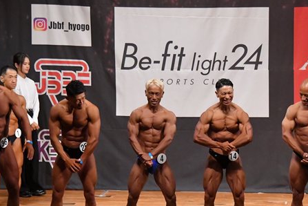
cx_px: 195
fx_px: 2045
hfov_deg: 8.6
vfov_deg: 5.7
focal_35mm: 239
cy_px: 141
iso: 8000
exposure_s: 1/400
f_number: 5.6
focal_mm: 92
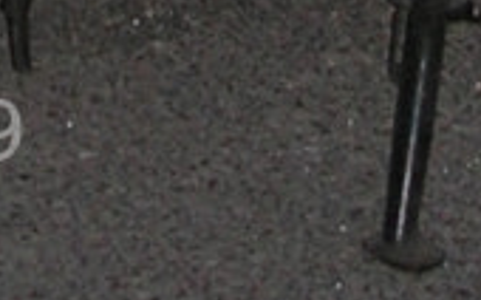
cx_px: 240
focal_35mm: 380
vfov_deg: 2.9
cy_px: -1910
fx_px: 4978
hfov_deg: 5.5
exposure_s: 1/60.1
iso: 70
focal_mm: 7.8
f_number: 2.8
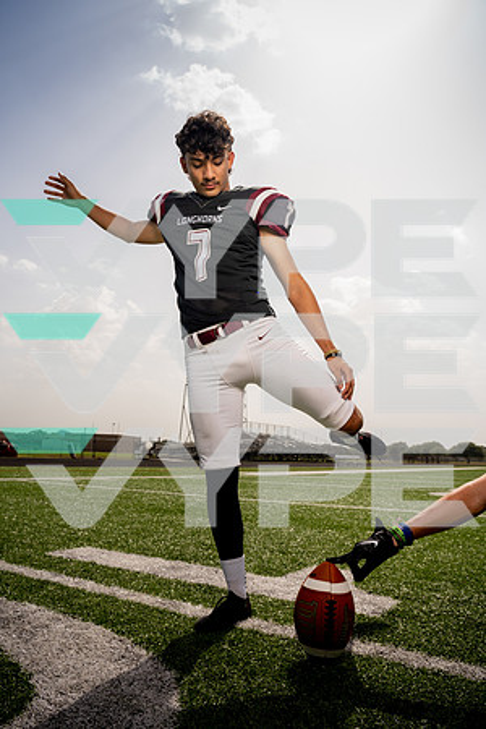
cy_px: 364
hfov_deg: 47.9
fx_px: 547
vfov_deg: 67.4
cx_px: 243
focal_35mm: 27
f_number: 8
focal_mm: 27
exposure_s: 1/250
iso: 100
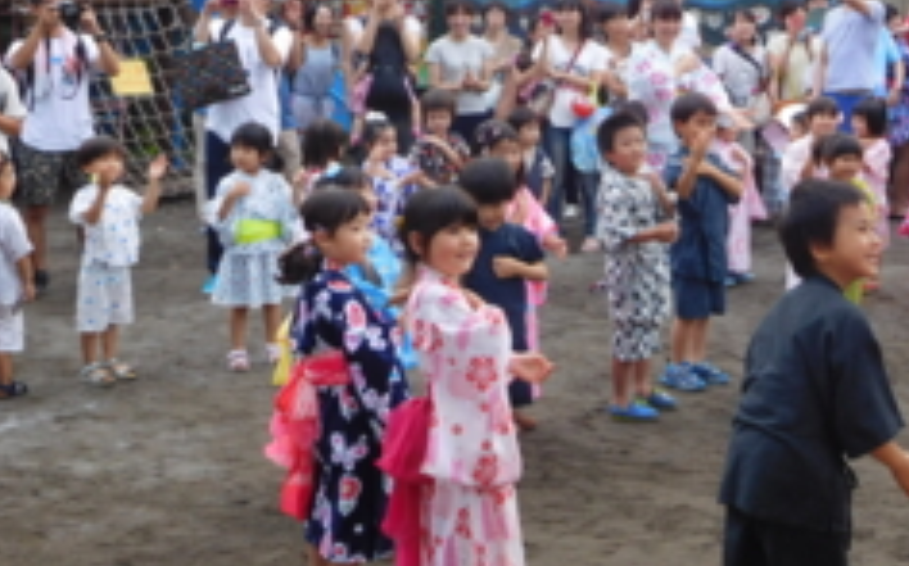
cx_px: 636
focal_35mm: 63
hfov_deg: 32.1
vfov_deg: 20.3
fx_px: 1559
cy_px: 108
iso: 125
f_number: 3.8
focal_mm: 6.2
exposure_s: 1/80
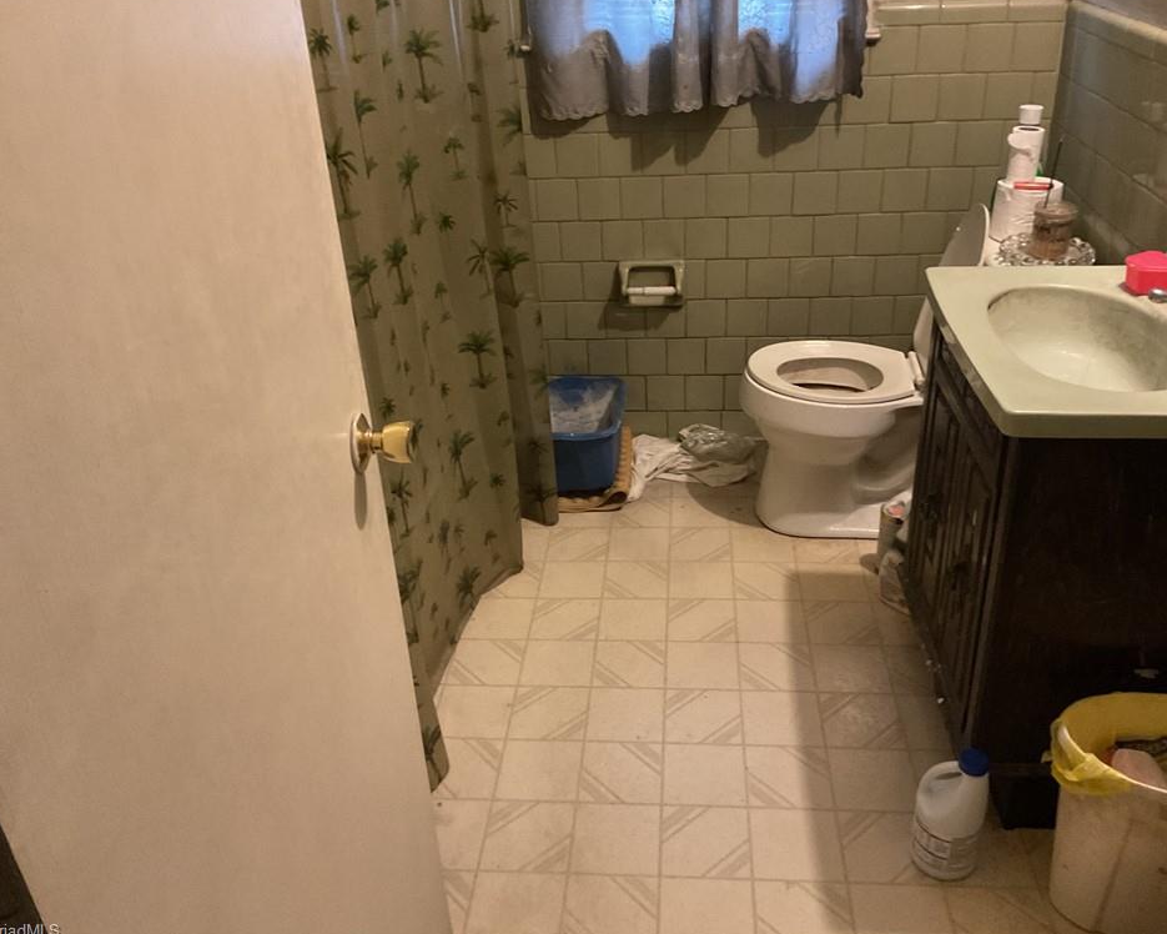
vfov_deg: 47.1
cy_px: 463
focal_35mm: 31
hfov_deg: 57.2
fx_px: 1071
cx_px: 609
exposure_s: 1/30
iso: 500
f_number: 1.8
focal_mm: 3
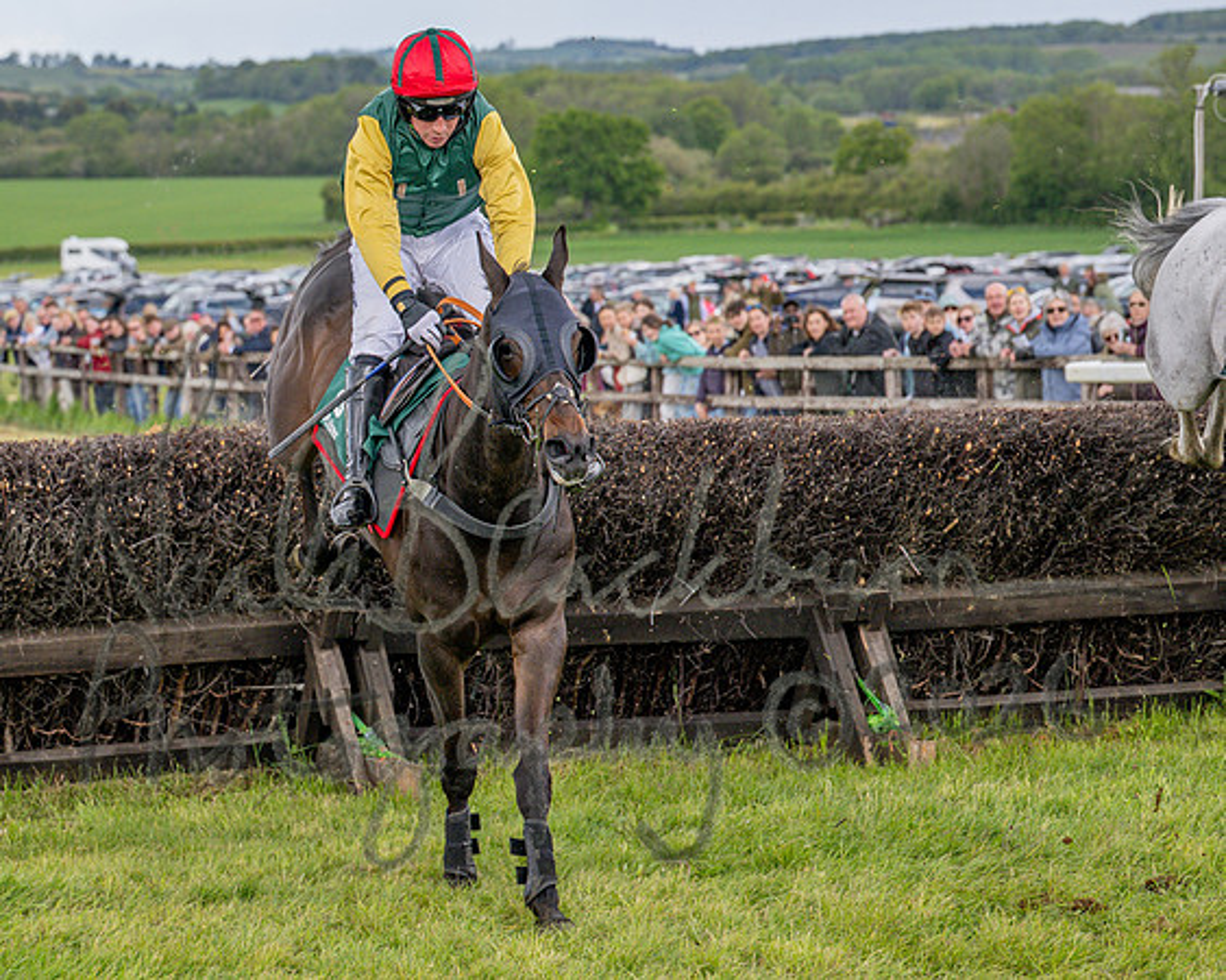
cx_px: 375
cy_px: 607
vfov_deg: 11.1
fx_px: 5053
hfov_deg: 13.8
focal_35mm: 139
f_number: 4
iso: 400
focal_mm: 70
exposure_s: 1/1600
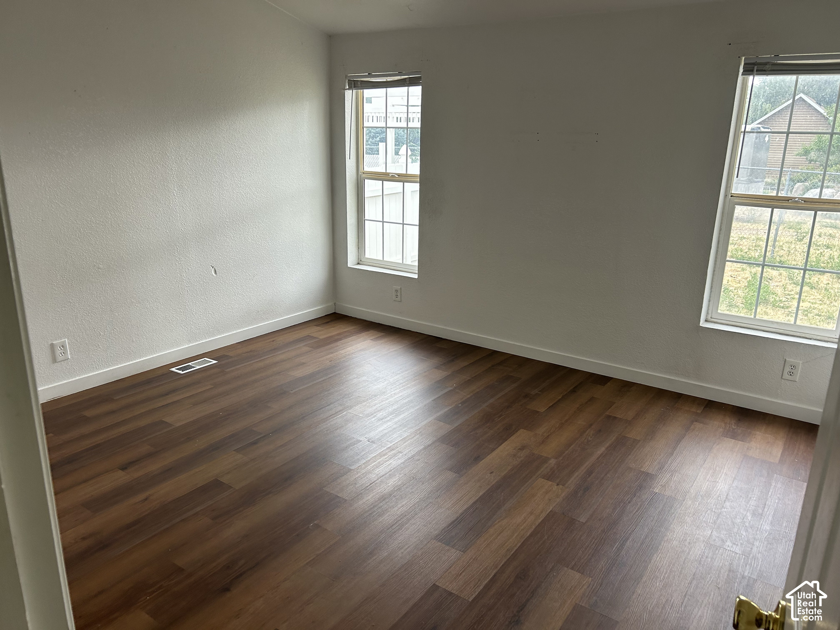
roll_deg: -1.4
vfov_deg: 53.1
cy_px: 315
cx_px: 420
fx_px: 631
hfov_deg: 67.3
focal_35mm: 26
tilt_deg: -15.7
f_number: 1.5
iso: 100
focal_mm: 5.7
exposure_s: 1/121
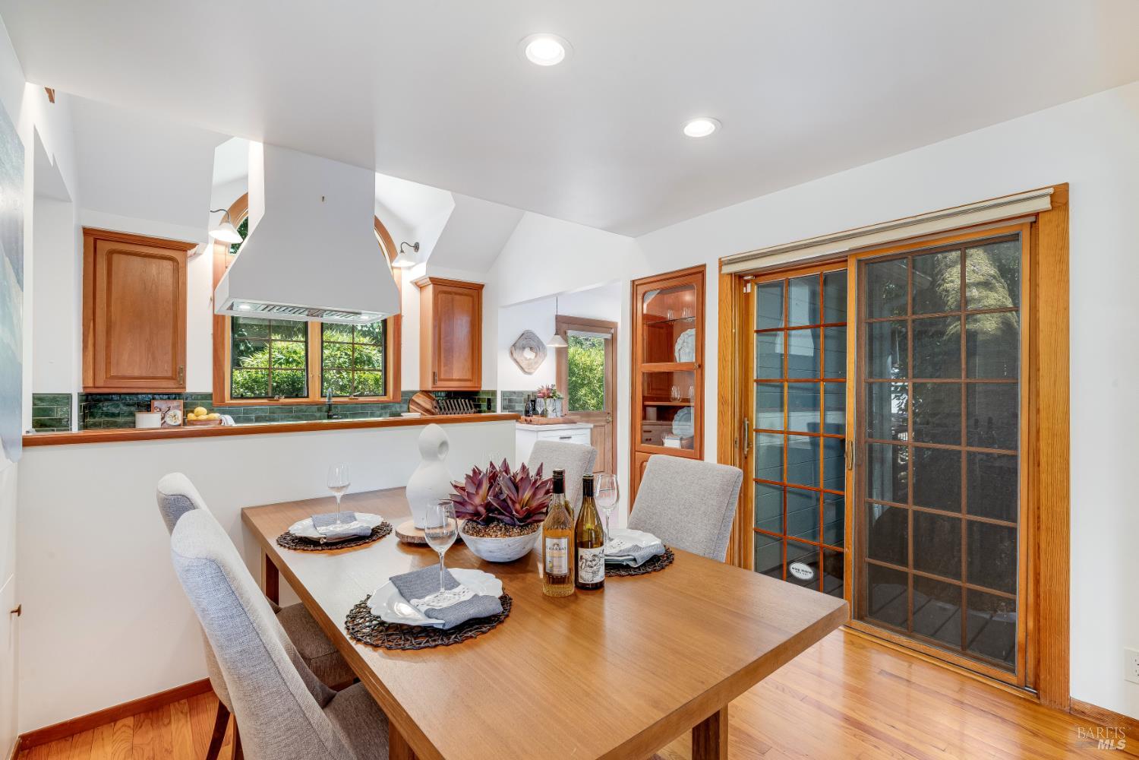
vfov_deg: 73.7
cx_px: 570
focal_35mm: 16
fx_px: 506
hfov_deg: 96.7
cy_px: 380
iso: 400
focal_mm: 16
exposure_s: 1/125
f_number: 11
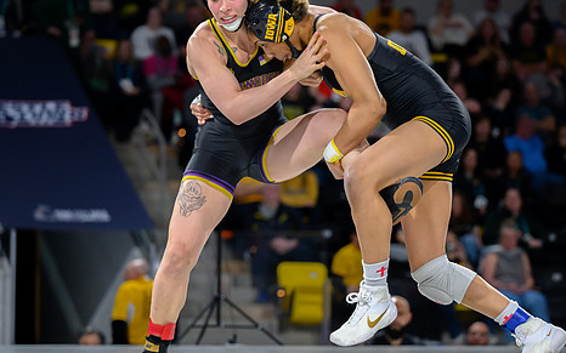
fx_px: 2467
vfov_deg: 8.2
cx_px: 317
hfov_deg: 13.1
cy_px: 196
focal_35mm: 160
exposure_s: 1/800
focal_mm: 105
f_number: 2.8
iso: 3600
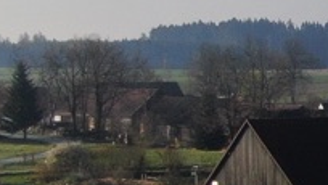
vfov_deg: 6.8
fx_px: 1549
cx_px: 860
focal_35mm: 178
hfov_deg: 10.1
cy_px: 204
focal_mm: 4.68
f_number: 2.9
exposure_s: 1/1250
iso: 100
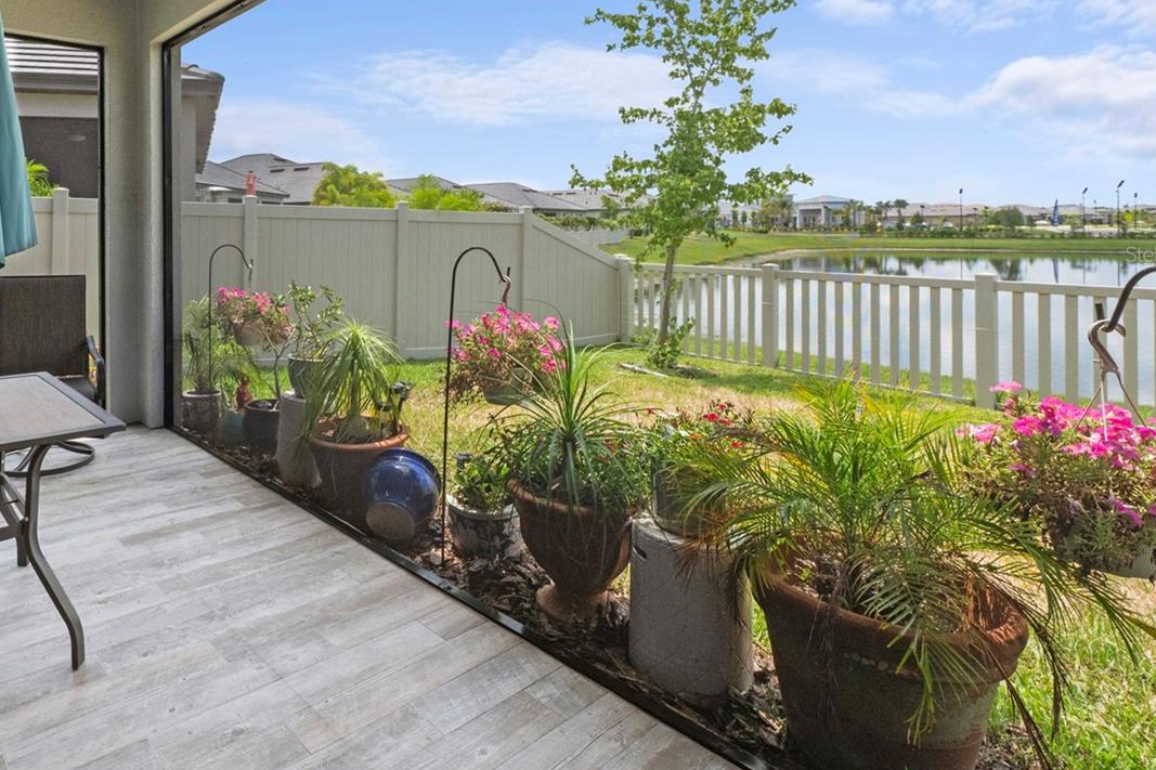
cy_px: 253
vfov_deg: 58.1
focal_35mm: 21
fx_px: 674
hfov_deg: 77.7
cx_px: 355
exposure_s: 1/40
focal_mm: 14
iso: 800
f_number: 11
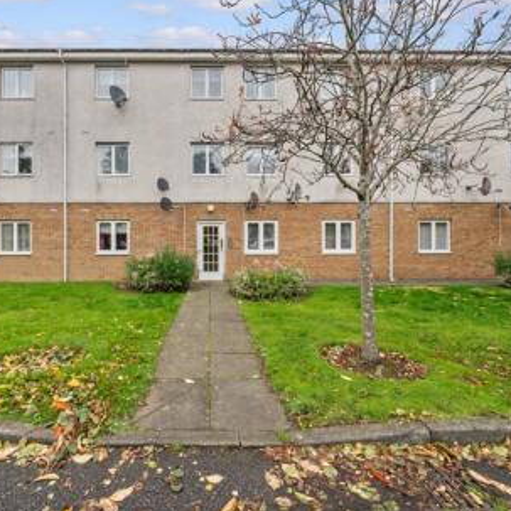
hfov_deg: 86.8
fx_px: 267
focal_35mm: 16
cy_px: 249
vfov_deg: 87.4
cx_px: 216
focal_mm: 12
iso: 800
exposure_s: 1/50
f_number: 5
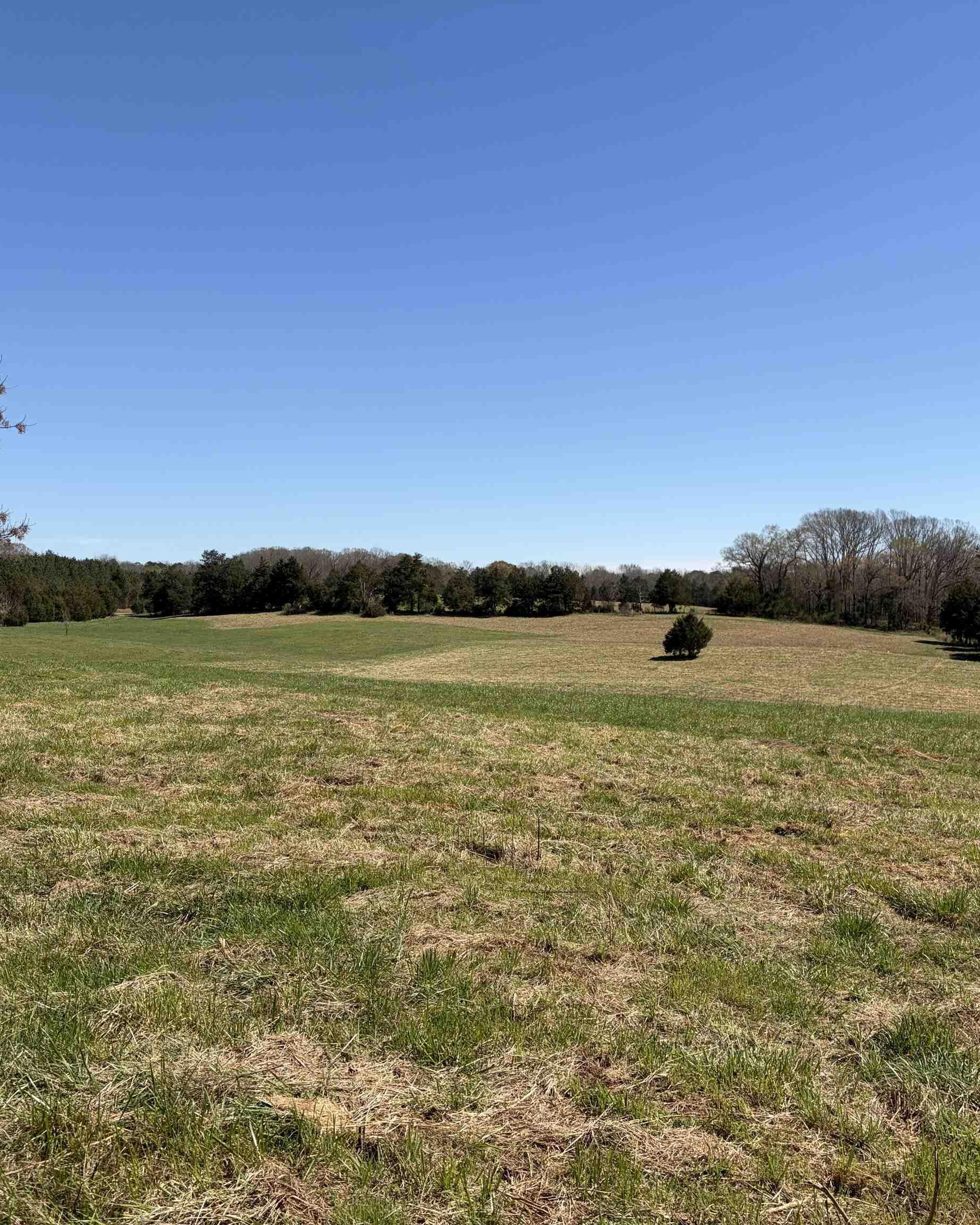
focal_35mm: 34
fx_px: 1233
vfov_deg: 52.8
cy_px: 611
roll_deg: +0.4
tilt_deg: +0.7
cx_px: 528
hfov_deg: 43.3
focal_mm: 5.96
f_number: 1.6
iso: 50
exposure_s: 1/4608
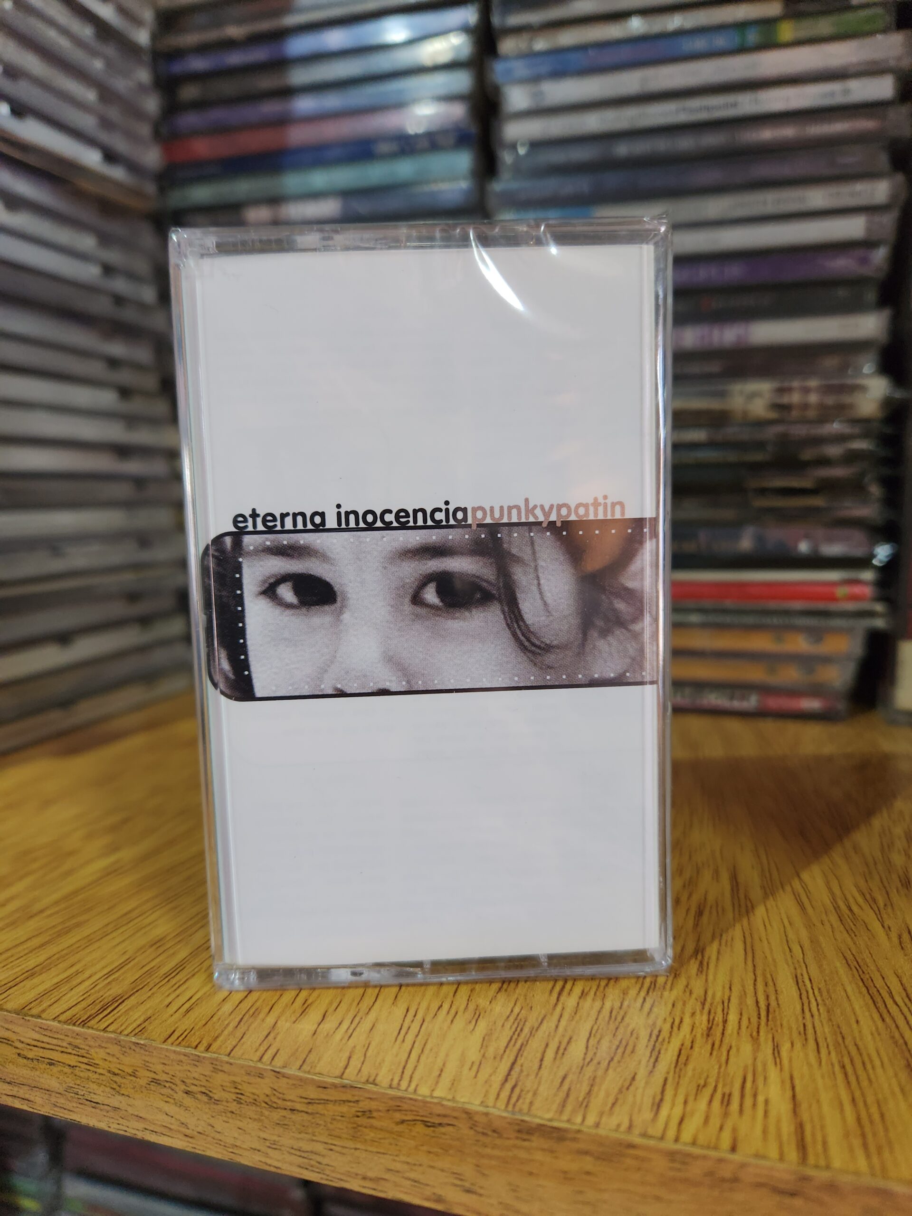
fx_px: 808
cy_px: 608
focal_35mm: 23
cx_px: 456
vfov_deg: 73.9
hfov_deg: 58.9
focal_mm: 5.4
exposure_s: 1/180
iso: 200
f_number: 1.8
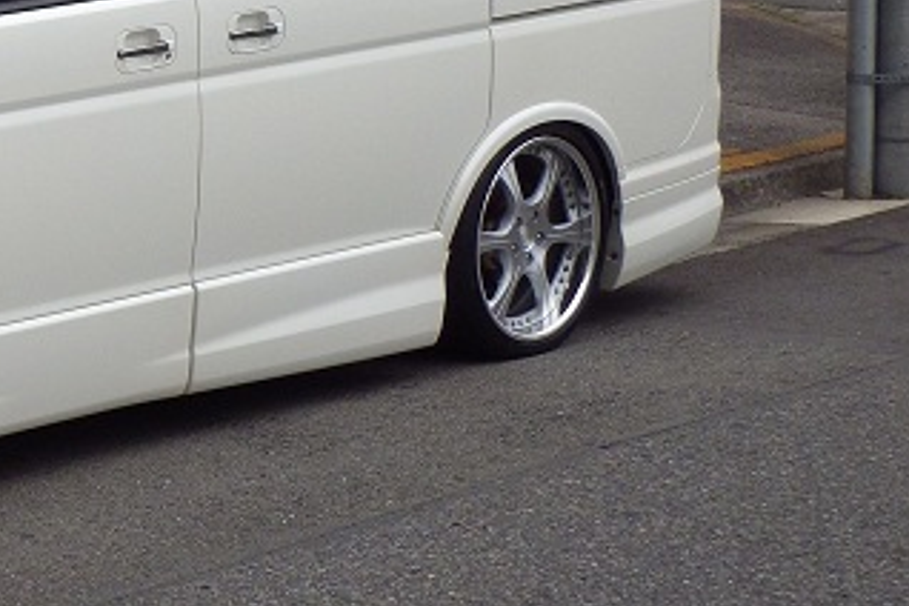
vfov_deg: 12.4
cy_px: 57
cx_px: -206
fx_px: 2777
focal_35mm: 110
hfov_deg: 17.6
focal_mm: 7.5
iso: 125
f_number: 5
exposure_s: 1/200
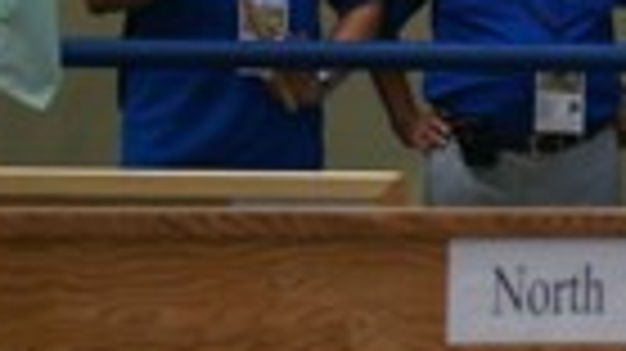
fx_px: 9174
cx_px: 1225
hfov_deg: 3.9
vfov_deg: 2.2
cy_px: -112
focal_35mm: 553
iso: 400
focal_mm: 70
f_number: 5.6
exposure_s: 1/100
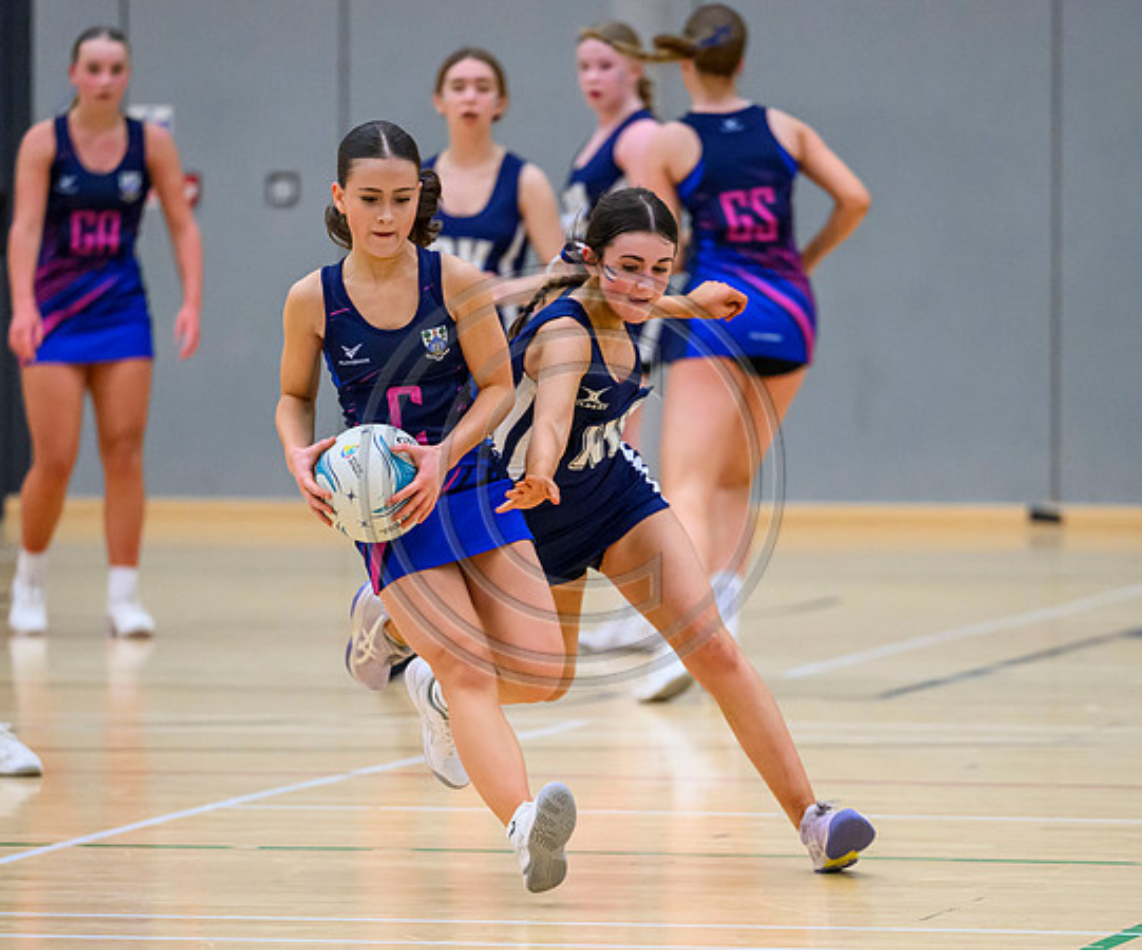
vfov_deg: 5.2
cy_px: 591
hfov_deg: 6.3
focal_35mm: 302
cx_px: 594
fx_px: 10361
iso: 6400
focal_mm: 200
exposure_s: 1/1000
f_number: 2.8
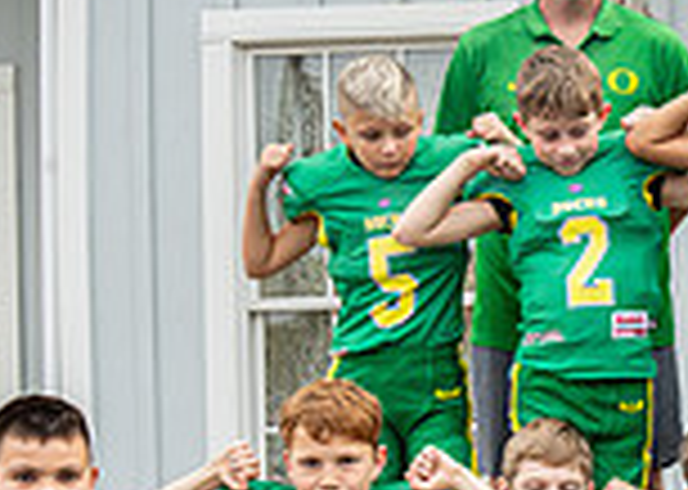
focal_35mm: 109
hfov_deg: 17.1
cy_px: 423
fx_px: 2128
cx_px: 933
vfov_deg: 13.0
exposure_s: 1/800
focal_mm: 24
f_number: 4
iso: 800
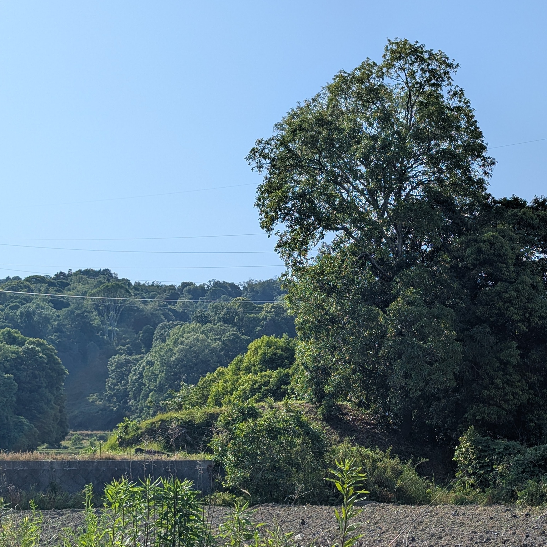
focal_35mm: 58
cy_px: 275
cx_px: 362
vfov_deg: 29.6
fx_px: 1037
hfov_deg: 29.4
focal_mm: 6.9
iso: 22
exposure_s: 1/1770
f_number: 1.68
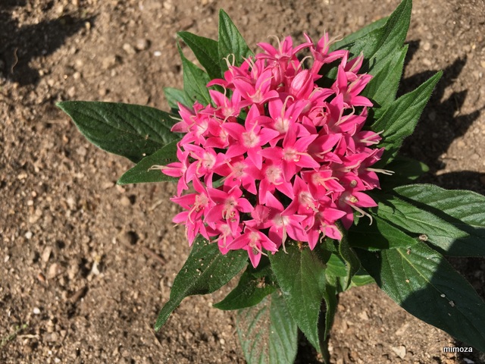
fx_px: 406
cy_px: 182
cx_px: 242
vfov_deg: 48.2
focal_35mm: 29
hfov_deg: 61.7
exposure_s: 1/1451
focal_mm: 4.15
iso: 25
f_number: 2.2
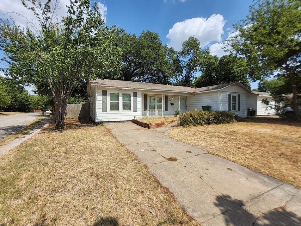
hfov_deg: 102.0
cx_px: 144
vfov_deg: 85.7
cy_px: 111
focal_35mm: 14
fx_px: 122
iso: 32
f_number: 2.2
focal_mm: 1.13
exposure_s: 1/1084
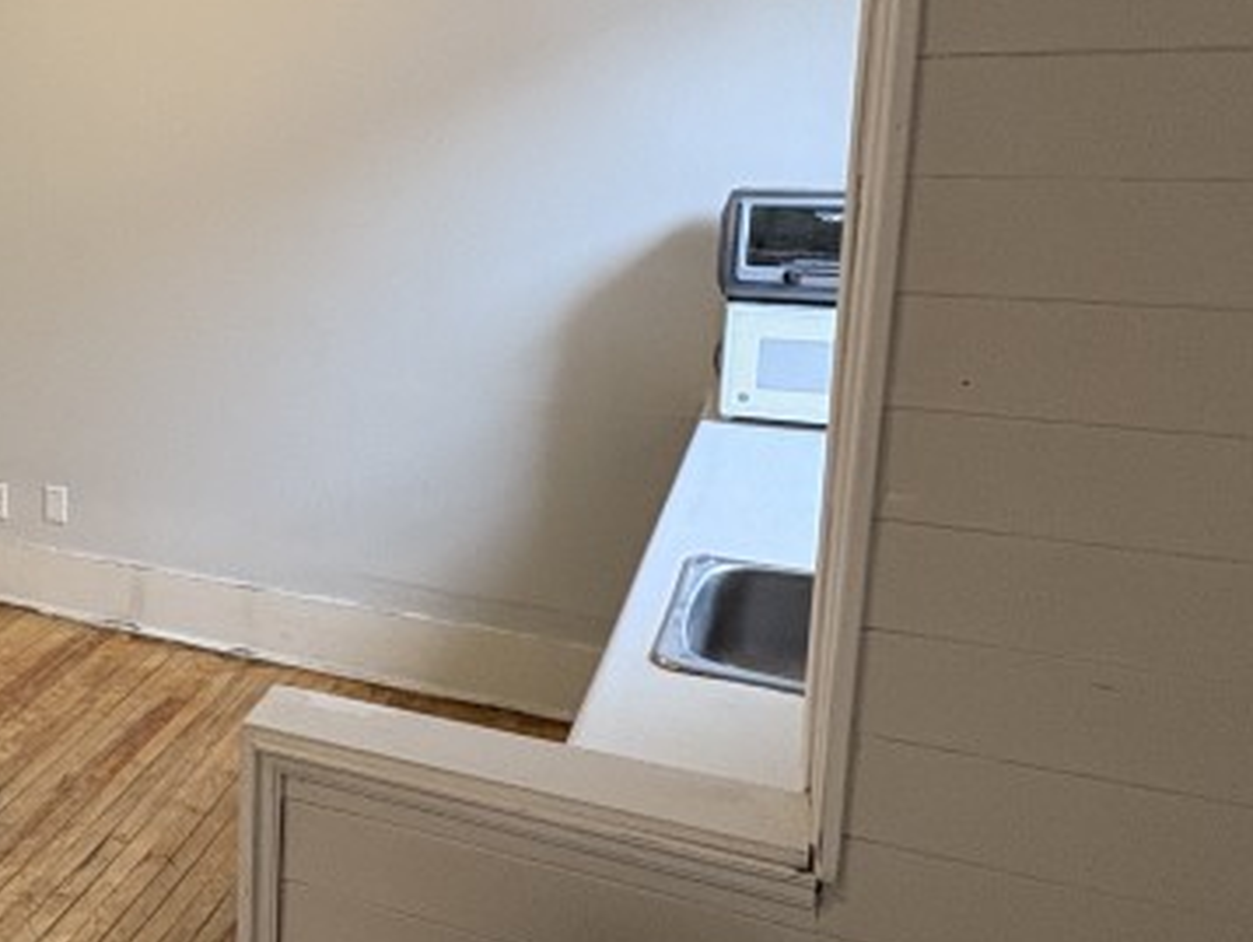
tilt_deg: -9.2
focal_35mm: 40
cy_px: 312
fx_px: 1449
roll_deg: +2.0
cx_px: -140
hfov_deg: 38.4
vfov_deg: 35.6
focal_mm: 2.22
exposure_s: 1/60
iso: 200
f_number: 2.2
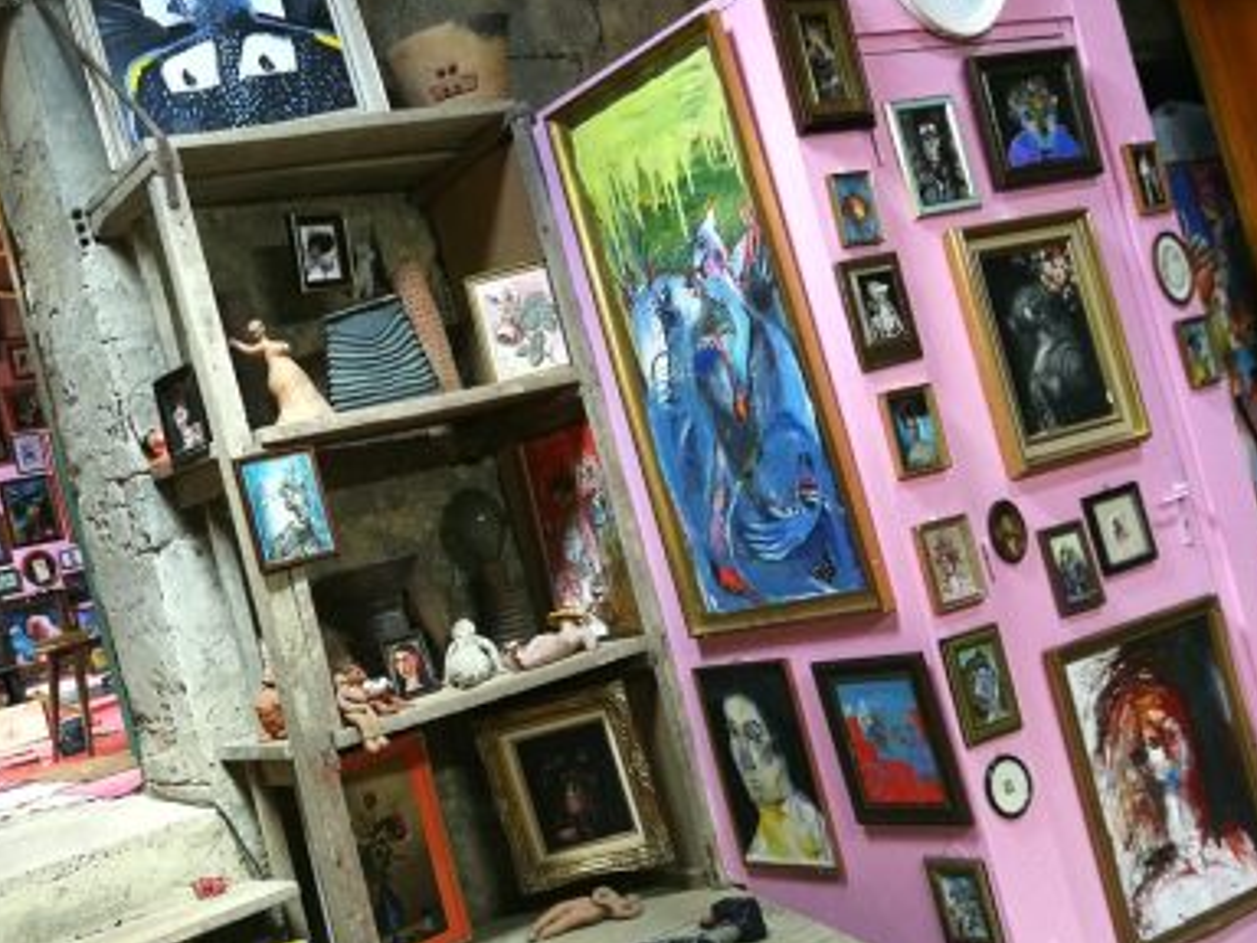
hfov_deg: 43.1
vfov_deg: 33.6
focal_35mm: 43
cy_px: 450
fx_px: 1561
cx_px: 403
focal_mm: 3.95
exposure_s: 1/25
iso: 400
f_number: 2.2
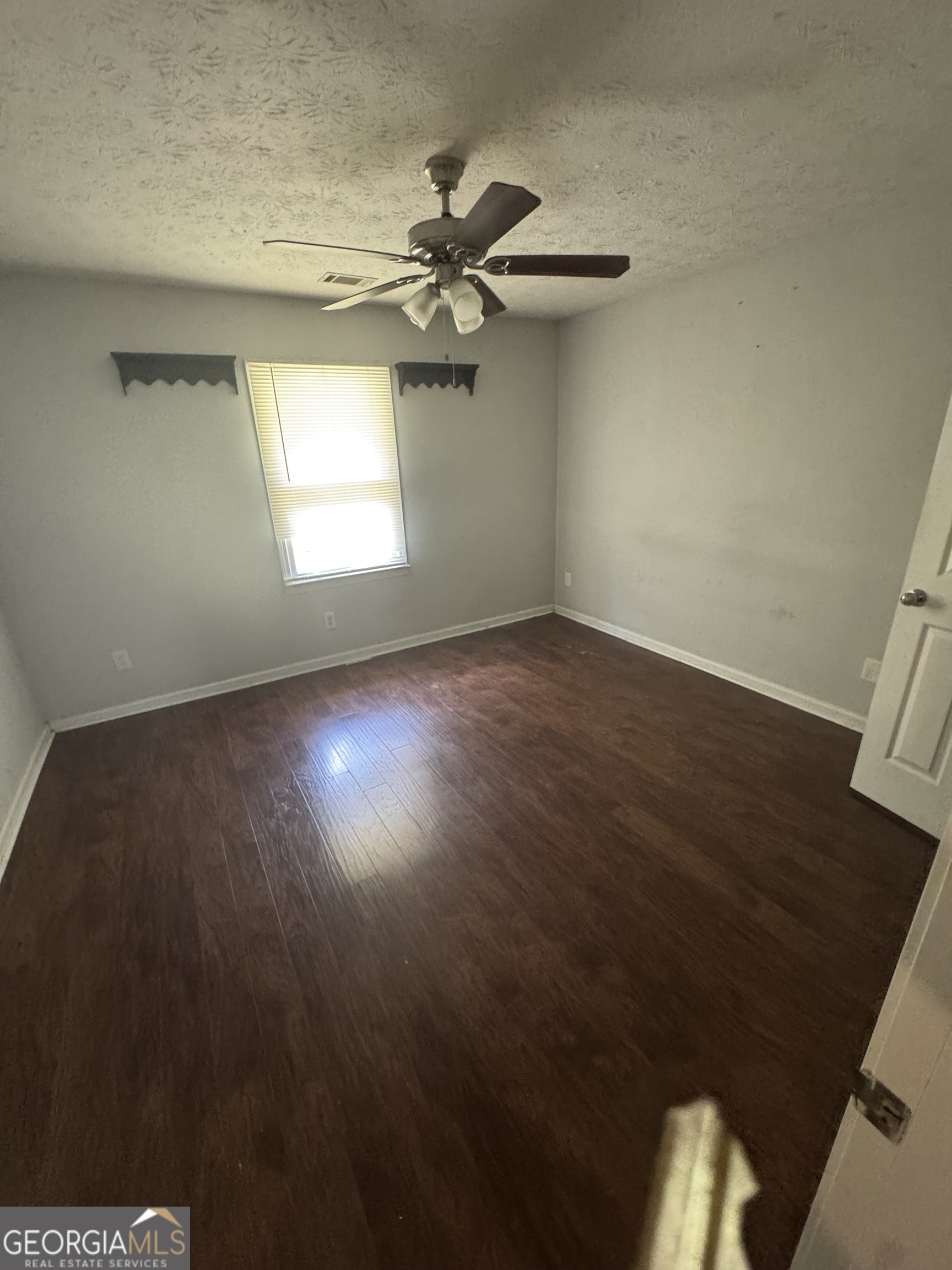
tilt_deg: -16.6
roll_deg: +4.4
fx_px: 513
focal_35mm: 14
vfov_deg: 102.1
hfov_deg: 85.7
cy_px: 635
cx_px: 476
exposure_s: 1/60
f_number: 2.2
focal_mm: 2.22
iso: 640
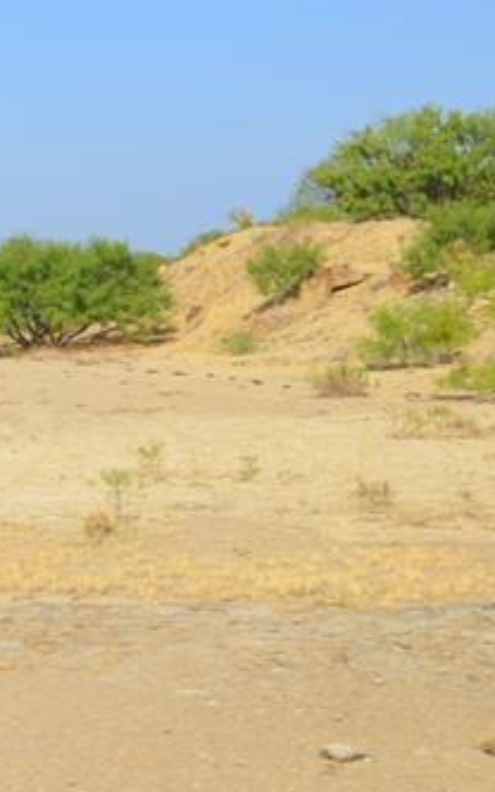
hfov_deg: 11.6
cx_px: -566
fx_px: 2128
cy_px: 202
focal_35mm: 99
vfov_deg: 20.9
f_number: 8
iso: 100
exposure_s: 1/320
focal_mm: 21
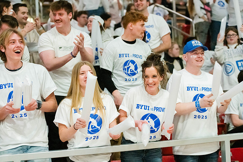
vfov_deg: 18.2
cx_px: 122
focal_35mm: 75
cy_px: 81
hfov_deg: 27.0
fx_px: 506
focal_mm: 75
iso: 20000
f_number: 2.8
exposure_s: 1/1000
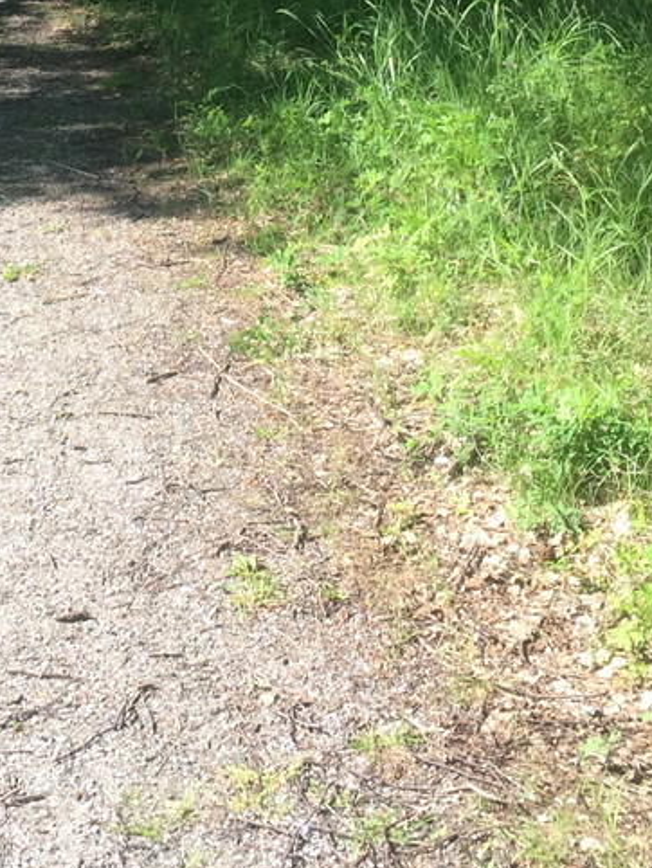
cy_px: 14
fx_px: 1932
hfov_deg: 18.9
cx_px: 85
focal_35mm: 77
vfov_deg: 24.3
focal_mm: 4.15
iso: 32
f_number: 2.2
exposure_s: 1/363
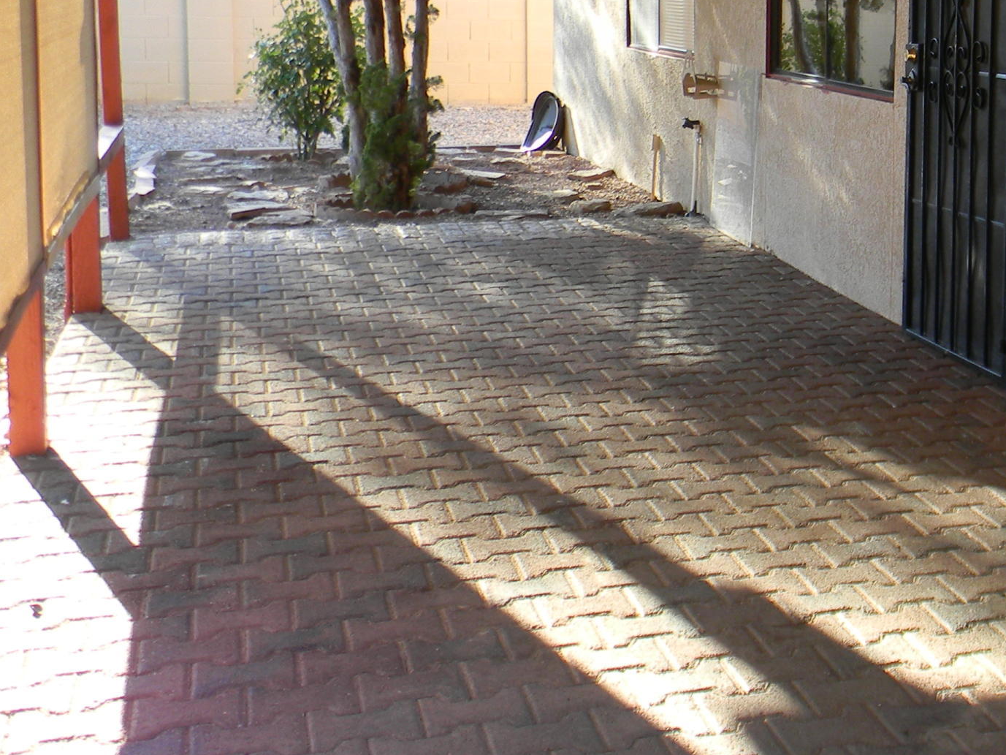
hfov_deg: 30.0
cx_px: 955
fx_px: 1773
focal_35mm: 61
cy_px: 193
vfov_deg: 23.8
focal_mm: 5
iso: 80
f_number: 3.5
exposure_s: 1/51.7
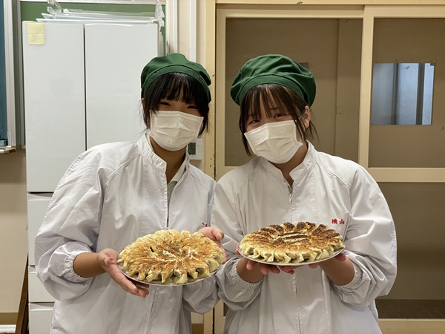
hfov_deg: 36.8
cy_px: 167
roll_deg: -0.8
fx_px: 668
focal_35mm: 52
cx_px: 222
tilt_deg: -7.0
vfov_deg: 28.0
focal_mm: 6
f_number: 2
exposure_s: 1/100
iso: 100
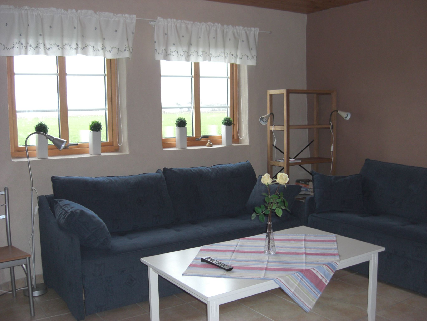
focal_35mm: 38
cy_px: 160
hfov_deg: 49.0
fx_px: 469
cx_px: 214
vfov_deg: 37.7
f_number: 2.8
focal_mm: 7.9
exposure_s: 1/60
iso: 200
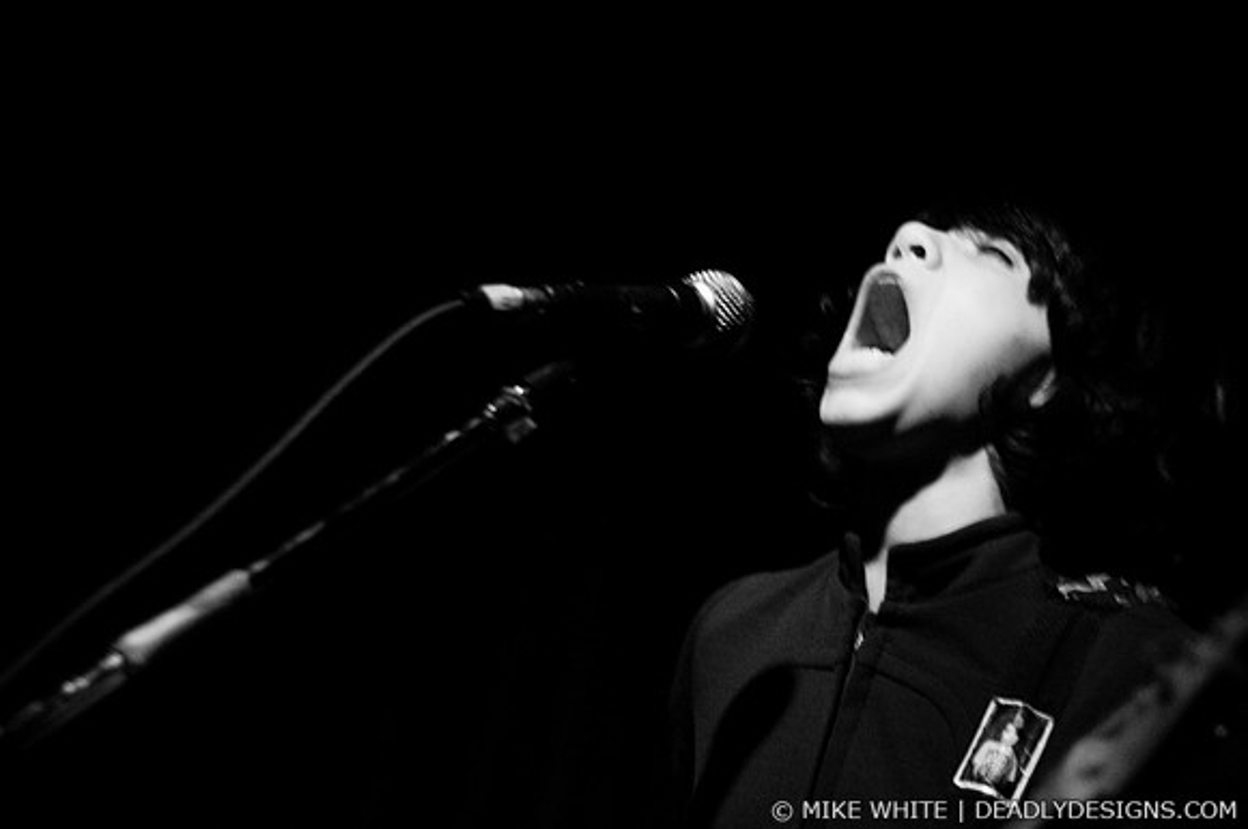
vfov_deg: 18.1
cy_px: 414
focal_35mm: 75
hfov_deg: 27.0
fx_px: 2596
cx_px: 624
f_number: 1.8
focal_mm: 50
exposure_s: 1/25
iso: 1000
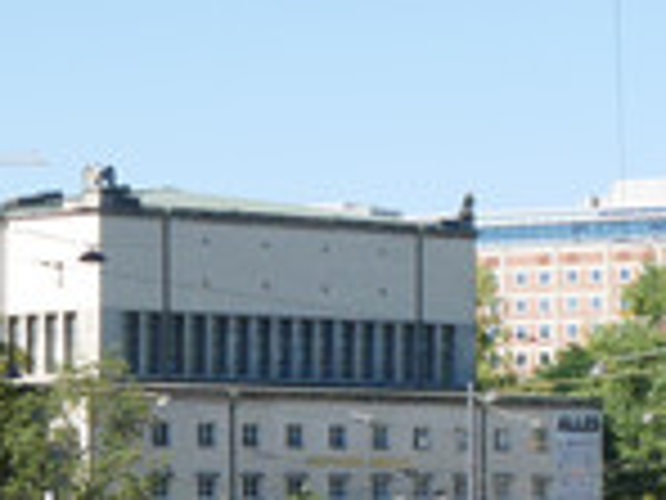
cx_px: 536
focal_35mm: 216
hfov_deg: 9.1
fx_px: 4156
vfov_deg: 6.9
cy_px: 505
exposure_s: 1/250
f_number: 8
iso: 200
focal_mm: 25
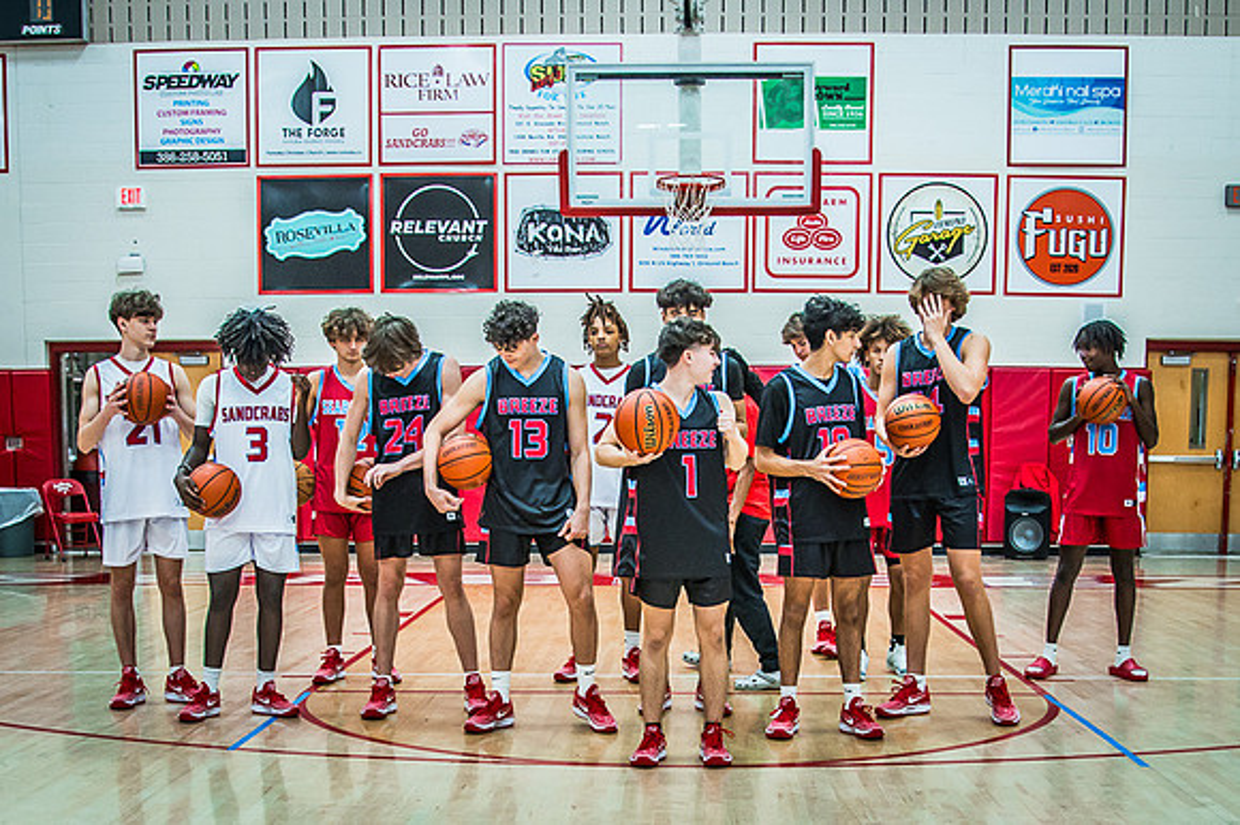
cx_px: 609
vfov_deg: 27.5
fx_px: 1644
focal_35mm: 48
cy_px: 680
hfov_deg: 41.3
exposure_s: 1/200
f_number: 4
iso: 800
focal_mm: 24
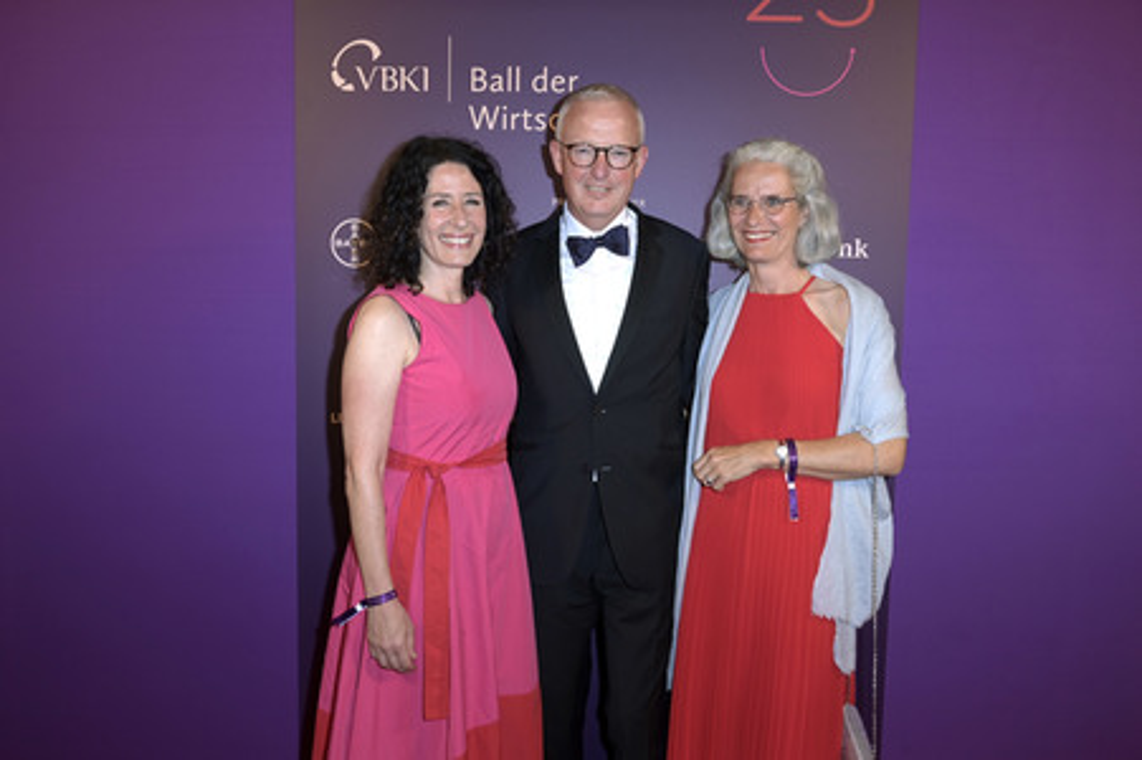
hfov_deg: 63.7
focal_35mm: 29
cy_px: 380
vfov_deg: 44.9
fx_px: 919
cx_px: 571
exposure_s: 1/250
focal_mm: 29
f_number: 5.6
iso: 500
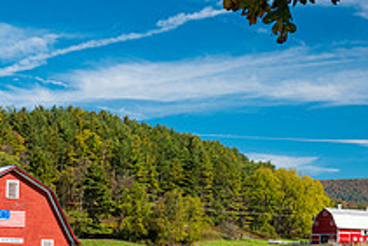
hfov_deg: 16.0
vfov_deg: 10.6
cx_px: 228
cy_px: 238
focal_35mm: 128
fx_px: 1309
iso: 100
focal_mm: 46
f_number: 13
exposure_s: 1/50
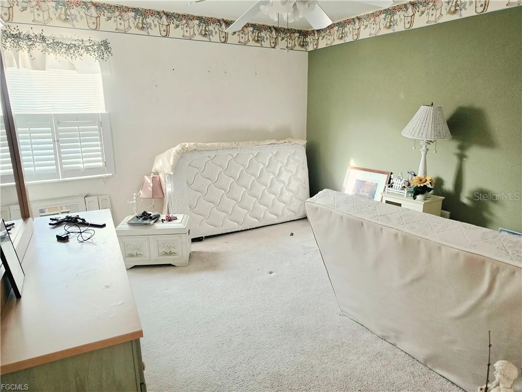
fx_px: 347
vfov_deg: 58.9
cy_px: 196
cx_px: 261
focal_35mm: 23
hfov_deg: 73.9
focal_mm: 6.5
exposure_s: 1/120
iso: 125
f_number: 1.4
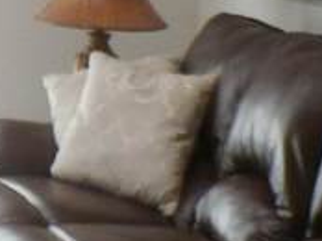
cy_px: -44
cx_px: -427
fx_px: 1709
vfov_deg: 8.0
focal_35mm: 184
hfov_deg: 9.6
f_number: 3
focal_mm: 4.5
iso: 160
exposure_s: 1/60
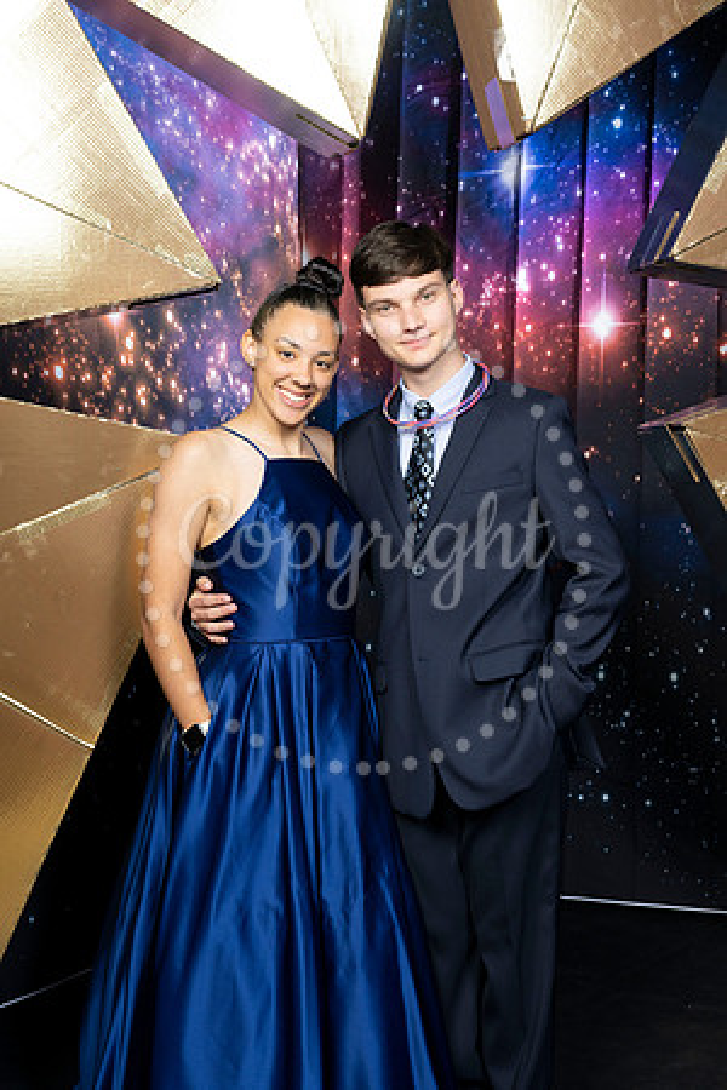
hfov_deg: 26.5
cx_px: 364
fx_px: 1545
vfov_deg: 38.9
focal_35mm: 51
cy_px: 545
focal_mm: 51
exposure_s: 1/160
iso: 320
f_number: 9
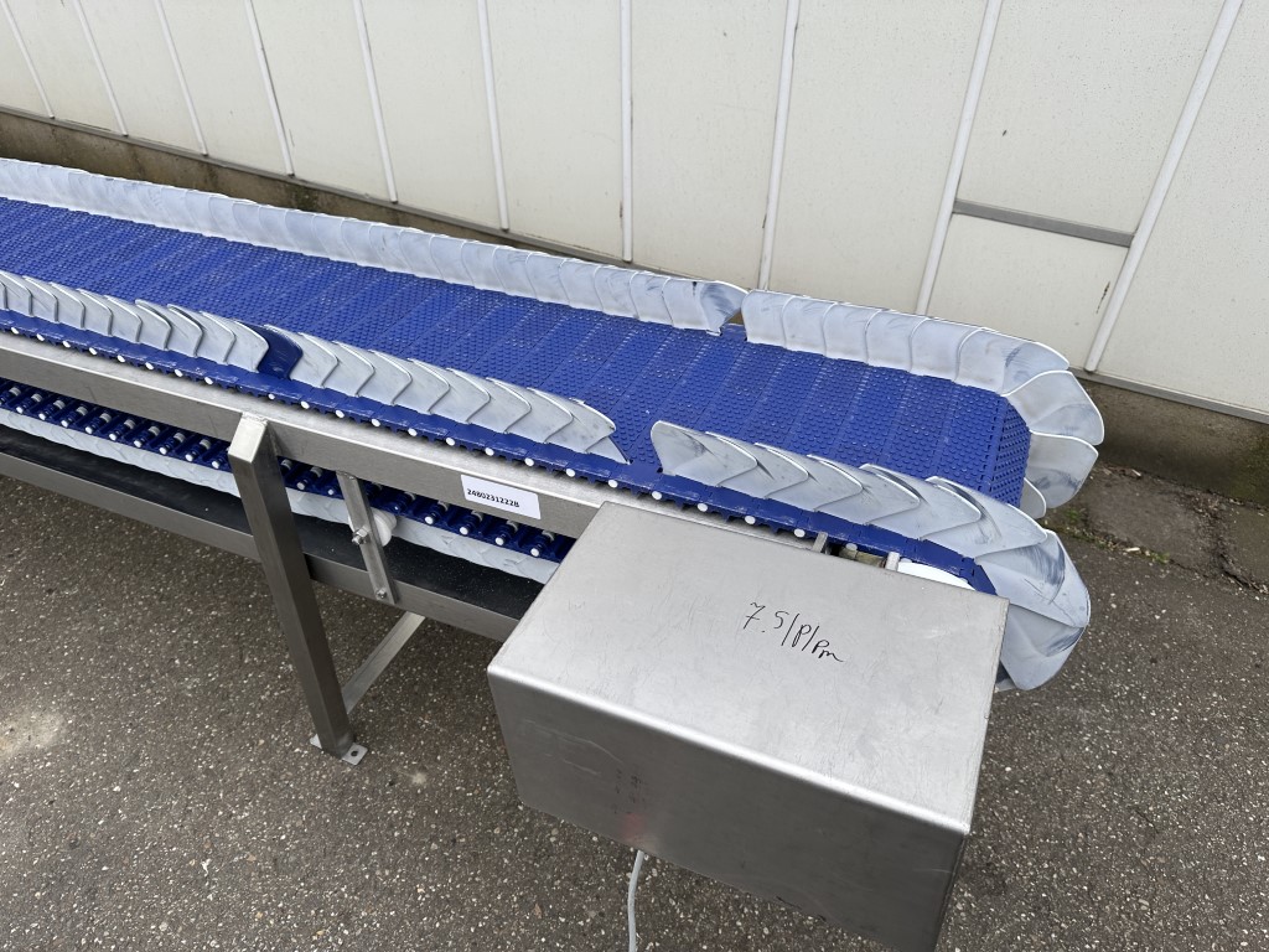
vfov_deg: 56.8
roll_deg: +1.6
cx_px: 634
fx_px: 880
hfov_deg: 71.6
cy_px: 476
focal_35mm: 24
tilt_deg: -40.8
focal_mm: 6.86
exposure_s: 1/341
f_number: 1.78
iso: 80
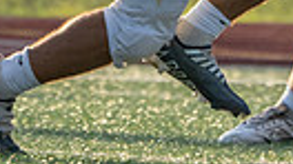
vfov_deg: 0.6
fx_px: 15402
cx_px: 266
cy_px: -230
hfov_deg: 1.1
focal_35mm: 1984
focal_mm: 358
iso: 1250
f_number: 8
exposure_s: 1/1250
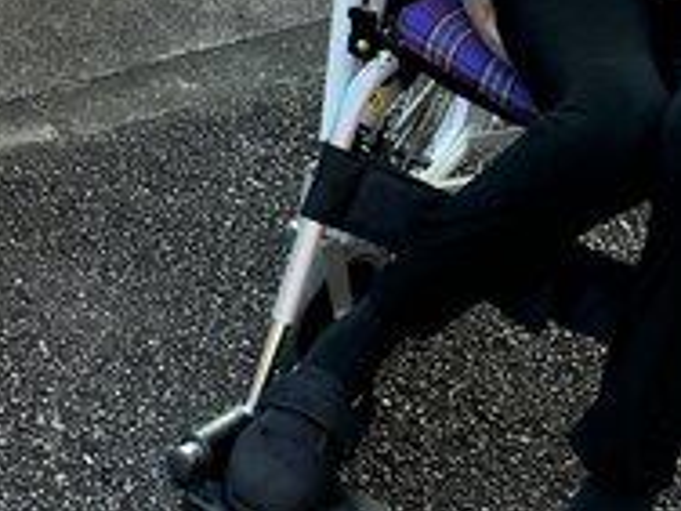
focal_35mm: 77
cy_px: -158
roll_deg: -0.8
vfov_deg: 17.9
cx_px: -217
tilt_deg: -22.0
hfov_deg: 22.5
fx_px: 1515
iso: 25
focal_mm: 3
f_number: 1.8
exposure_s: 1/120
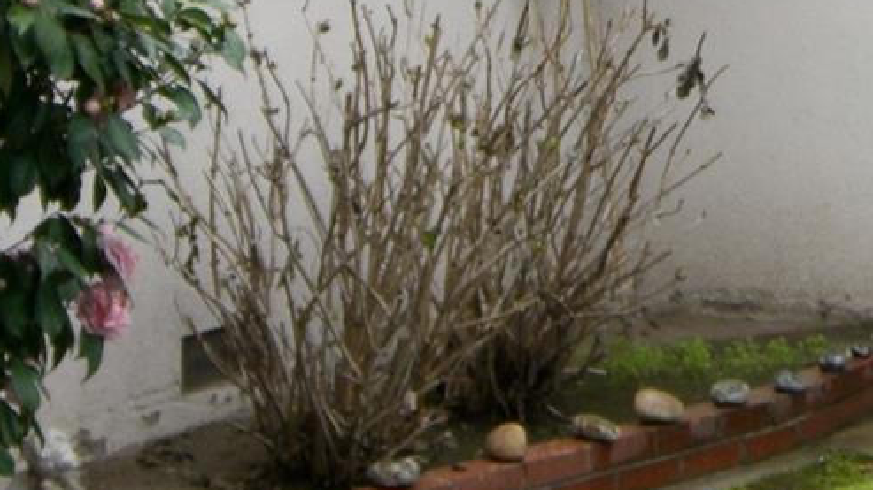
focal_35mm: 126
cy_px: -329
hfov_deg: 16.7
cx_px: 869
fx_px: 2916
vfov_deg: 9.3
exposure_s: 1/200
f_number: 4
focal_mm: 7.9
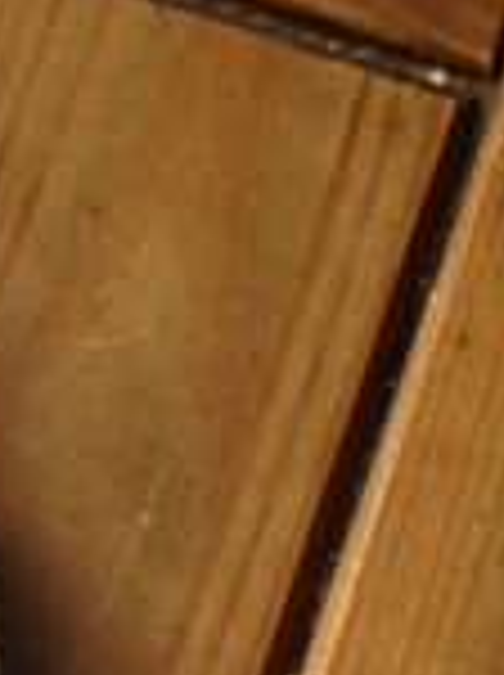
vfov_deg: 13.5
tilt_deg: -82.9
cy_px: 855
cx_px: -572
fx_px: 2745
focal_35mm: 141
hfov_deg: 9.6
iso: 80
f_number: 2.4
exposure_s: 1/20
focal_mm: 4.12
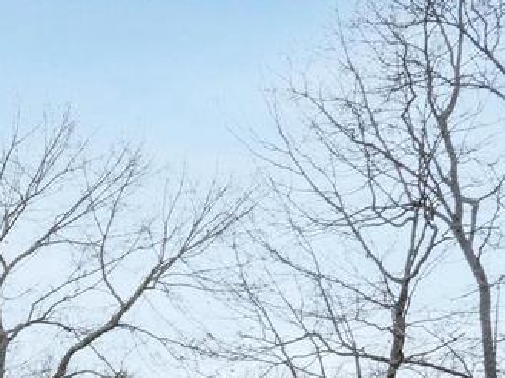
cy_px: 596
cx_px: -399
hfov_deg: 16.0
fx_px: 1530
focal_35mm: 105
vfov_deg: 13.2
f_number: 7.1
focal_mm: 12.29
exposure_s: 1/120
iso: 100
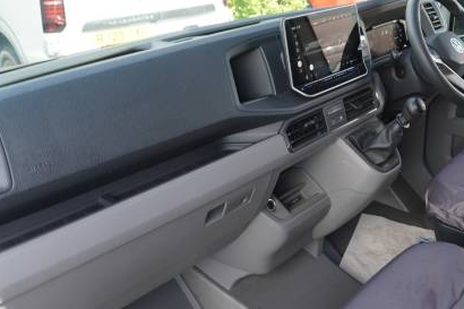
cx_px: 330
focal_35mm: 40
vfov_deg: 32.9
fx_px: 512
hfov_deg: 47.4
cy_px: 79
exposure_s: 1/60
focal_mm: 17
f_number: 4
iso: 160
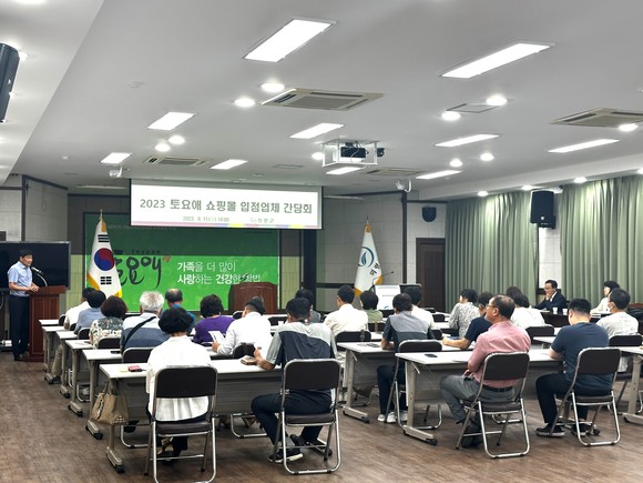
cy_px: 242
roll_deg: -0.2
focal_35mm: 48
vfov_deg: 30.3
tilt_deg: +0.9
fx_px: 892
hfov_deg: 39.7
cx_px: 322
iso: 80
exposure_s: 1/120
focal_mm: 6.86
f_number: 1.78
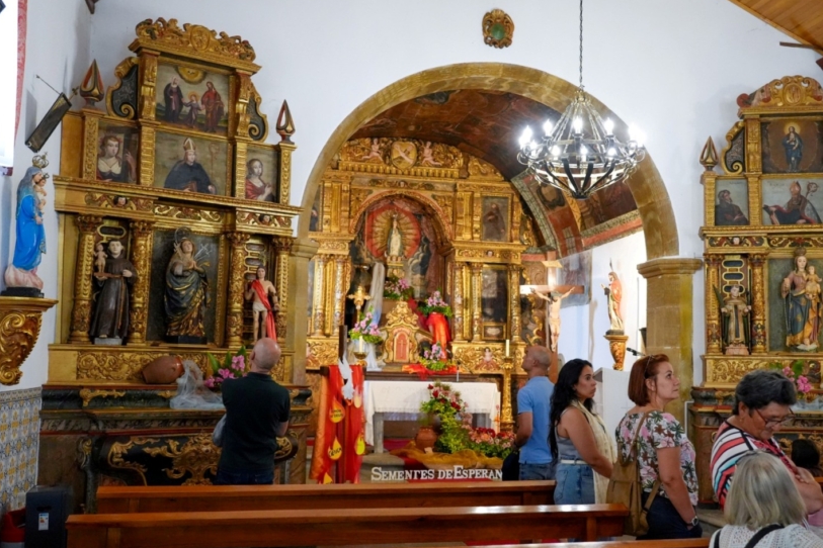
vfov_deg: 35.1
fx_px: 869
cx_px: 470
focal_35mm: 38
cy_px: 276
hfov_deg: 50.5
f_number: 4
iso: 5000
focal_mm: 30
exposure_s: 1/160
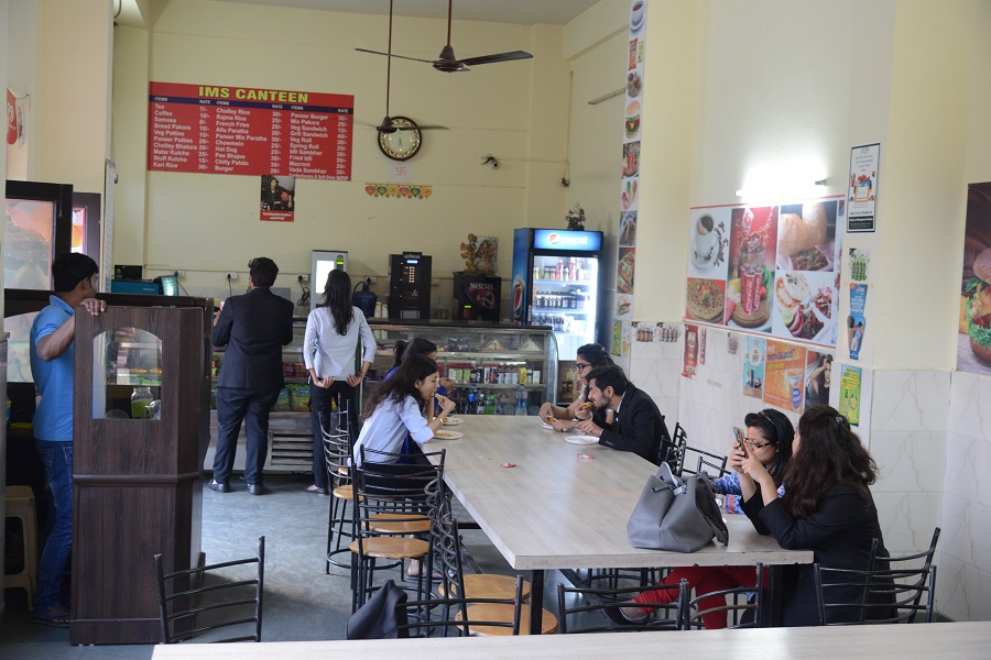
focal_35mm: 40
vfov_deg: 33.4
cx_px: 496
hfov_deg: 48.5
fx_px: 1101
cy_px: 330
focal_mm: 40
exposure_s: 1/45
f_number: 4.8
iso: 2000
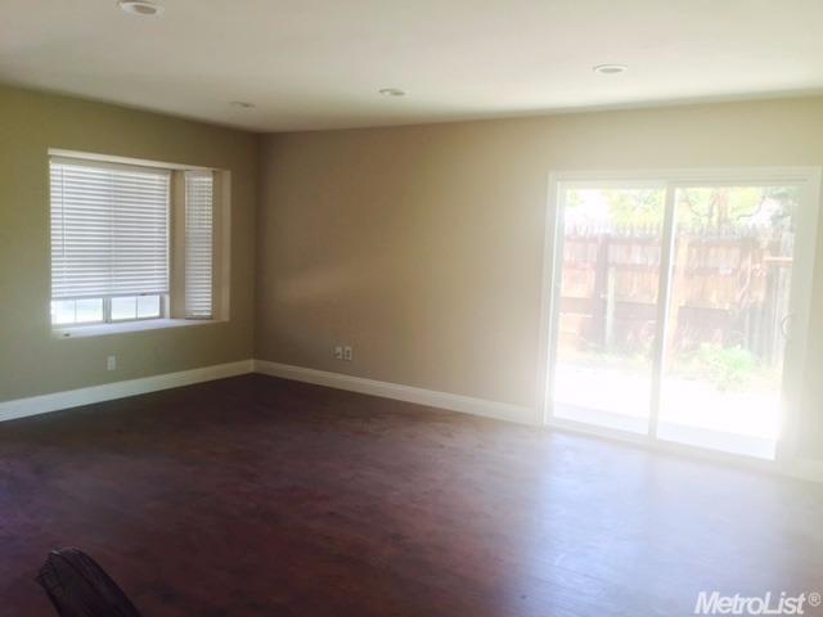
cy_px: 308
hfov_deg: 61.7
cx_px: 412
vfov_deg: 48.2
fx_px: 689
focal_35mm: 29
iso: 32
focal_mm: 4.15
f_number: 2.2
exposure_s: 1/30
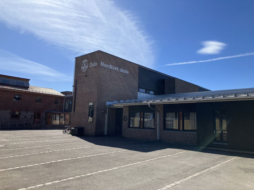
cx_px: 127
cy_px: 95
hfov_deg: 63.4
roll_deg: -1.0
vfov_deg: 49.7
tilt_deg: +7.6
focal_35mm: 28
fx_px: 205
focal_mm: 3.99
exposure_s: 1/2857
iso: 32
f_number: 1.8
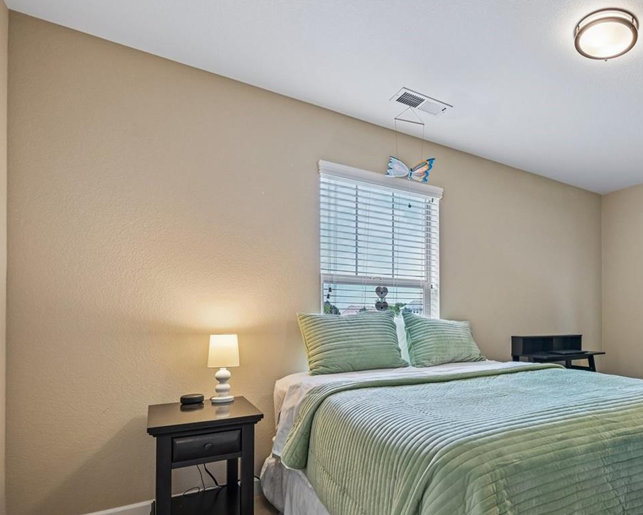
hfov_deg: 67.5
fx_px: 419
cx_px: 520
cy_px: 313
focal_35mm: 22
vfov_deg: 62.5
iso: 400
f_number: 10
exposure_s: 1/15
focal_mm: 14
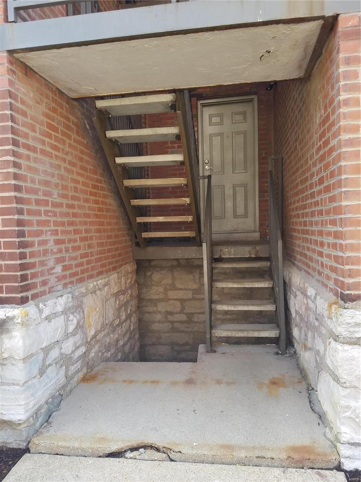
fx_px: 362
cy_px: 241
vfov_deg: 67.3
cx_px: 180
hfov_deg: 53.1
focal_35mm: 26
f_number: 1.7
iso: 50
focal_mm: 4.2
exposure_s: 1/125
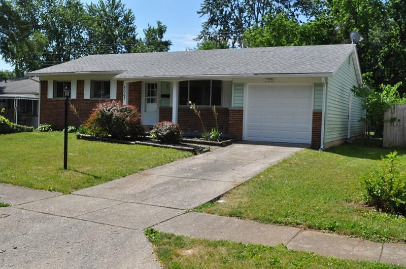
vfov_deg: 36.8
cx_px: 203
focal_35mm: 36
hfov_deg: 53.2
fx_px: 405
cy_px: 134
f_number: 9
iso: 200
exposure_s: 1/320
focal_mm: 24
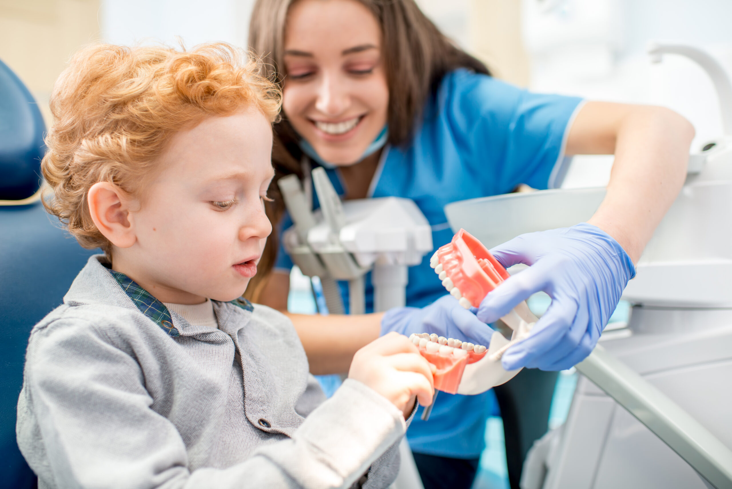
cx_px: 366
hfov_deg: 54.4
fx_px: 712
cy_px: 244
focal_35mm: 35
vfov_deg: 37.9
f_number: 2.5
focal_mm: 35
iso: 200
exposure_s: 1/200
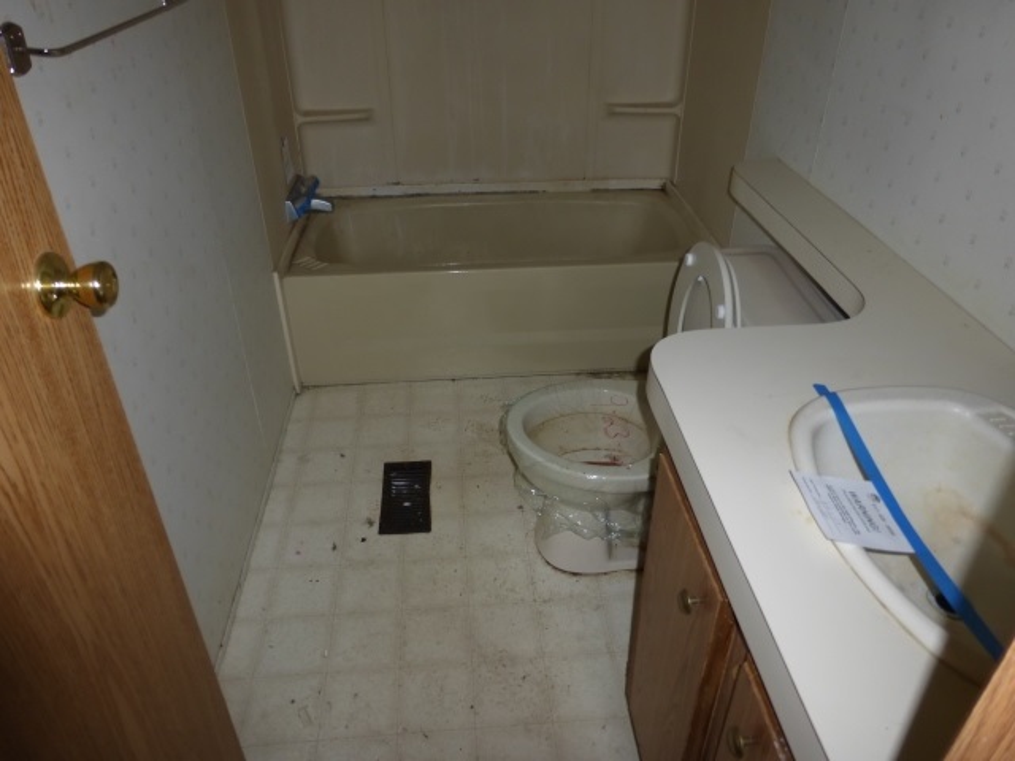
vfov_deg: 54.9
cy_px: 380
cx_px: 508
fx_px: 733
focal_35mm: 25
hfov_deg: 69.4
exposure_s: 1/60
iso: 100
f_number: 3.3
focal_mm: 4.3
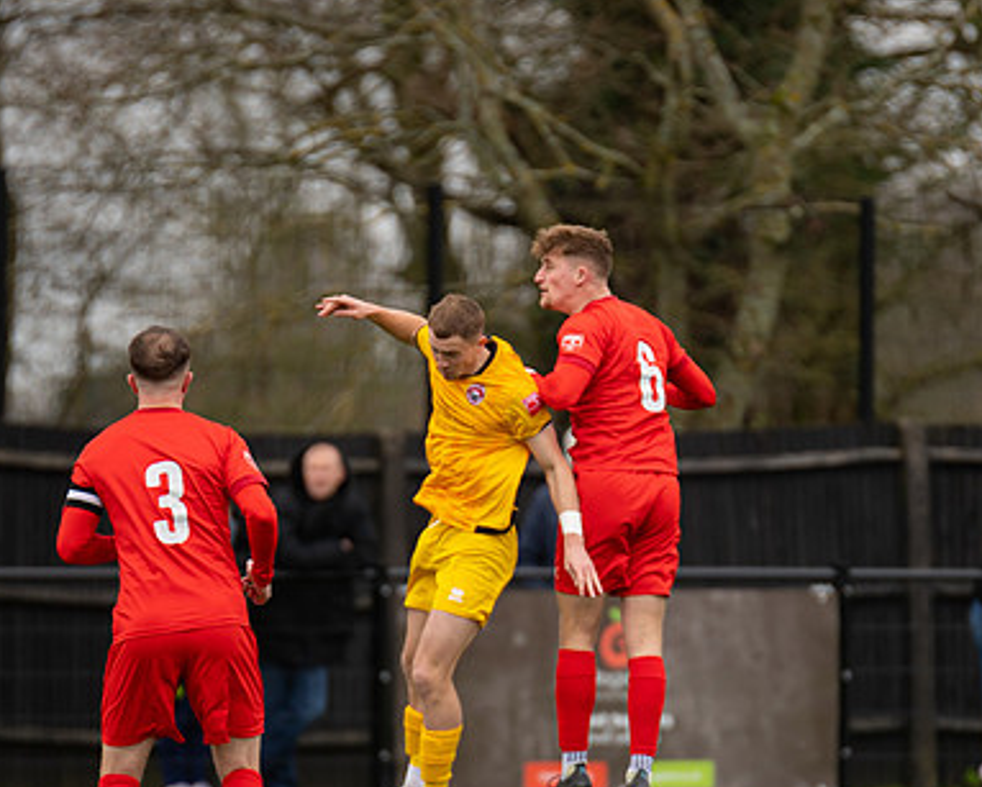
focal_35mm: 617
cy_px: 511
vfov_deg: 2.5
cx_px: 657
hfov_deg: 3.1
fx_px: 17946
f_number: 2.8
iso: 400
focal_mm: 300
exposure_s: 1/2000
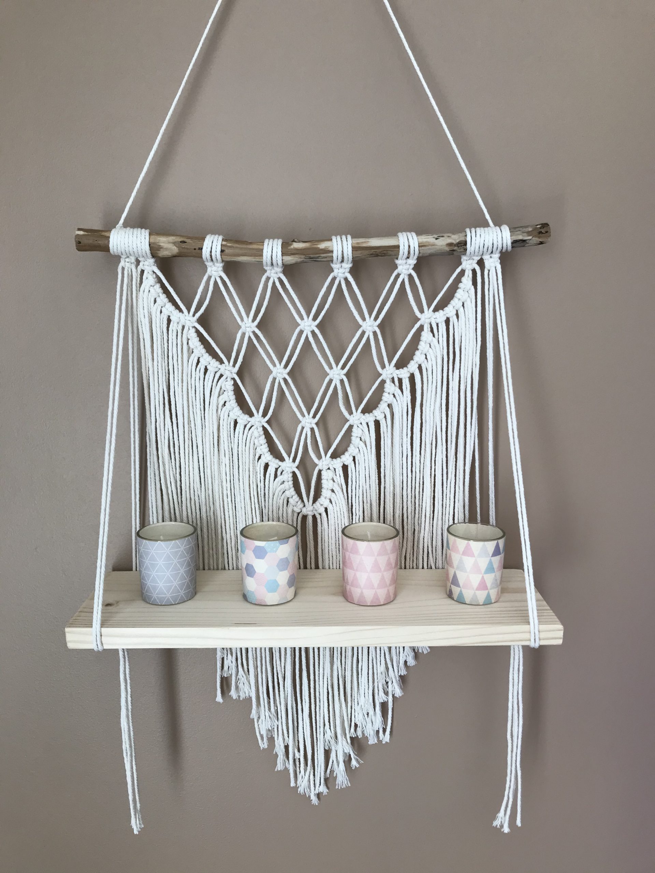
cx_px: 328
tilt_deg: -8.4
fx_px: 706
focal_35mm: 28
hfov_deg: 49.7
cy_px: 436
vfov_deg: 63.4
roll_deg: +0.3
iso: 25
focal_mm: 3.99
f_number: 1.8
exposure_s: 1/100
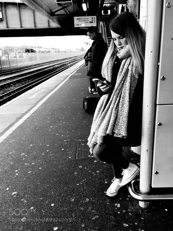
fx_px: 193
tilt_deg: -21.9
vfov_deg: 61.7
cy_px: 116
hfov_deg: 48.2
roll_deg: +1.4
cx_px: 86
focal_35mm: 29
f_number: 2.2
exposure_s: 1/33
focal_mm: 4.15
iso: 50
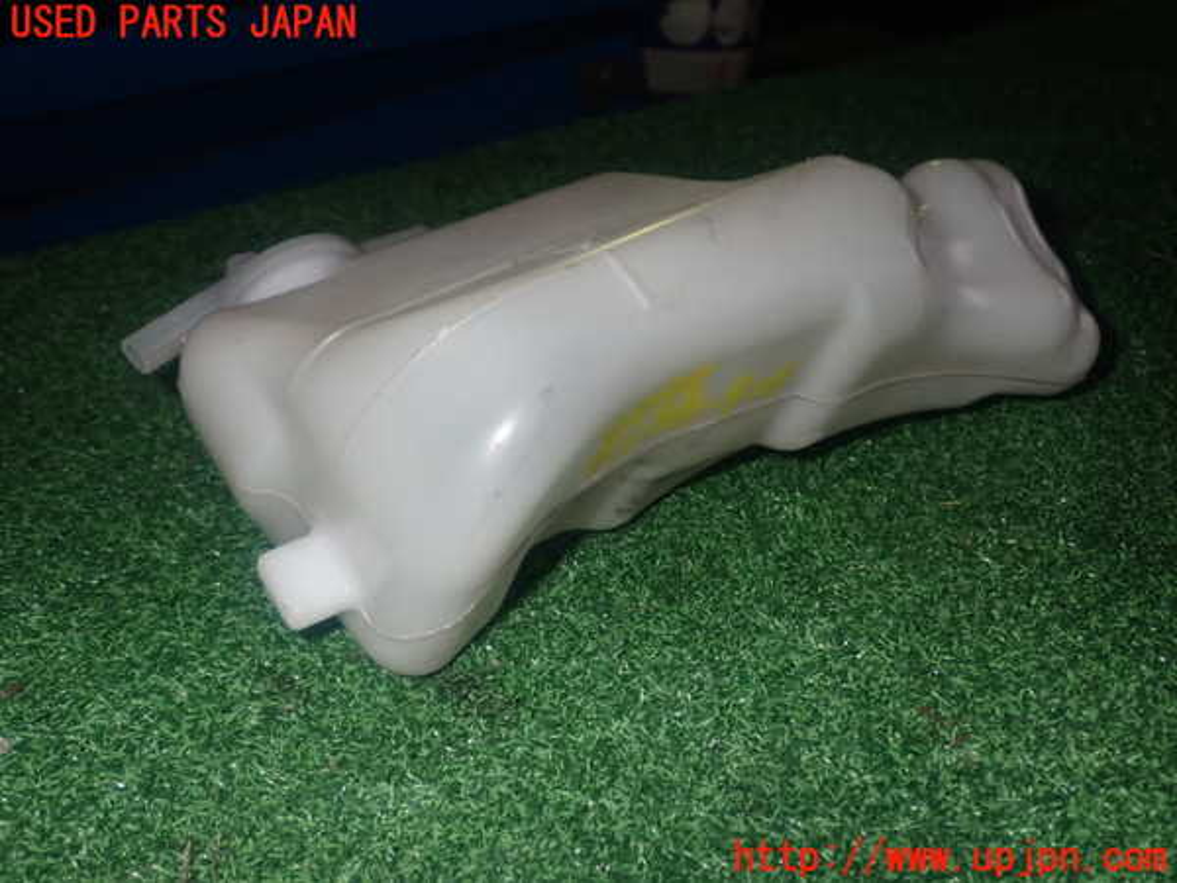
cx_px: 588
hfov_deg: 51.4
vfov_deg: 39.7
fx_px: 1224
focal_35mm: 36
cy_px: 442
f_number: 7.1
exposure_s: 1/40
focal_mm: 6.37
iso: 320
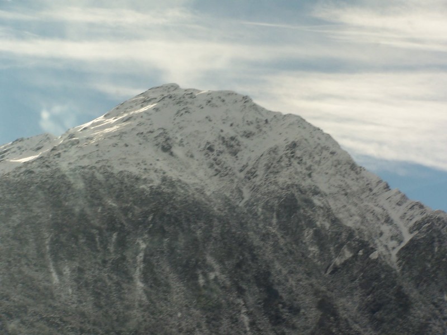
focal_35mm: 128
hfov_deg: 15.4
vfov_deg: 11.6
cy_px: 168
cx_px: 224
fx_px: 1653
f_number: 4.5
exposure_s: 1/350
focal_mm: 21.2
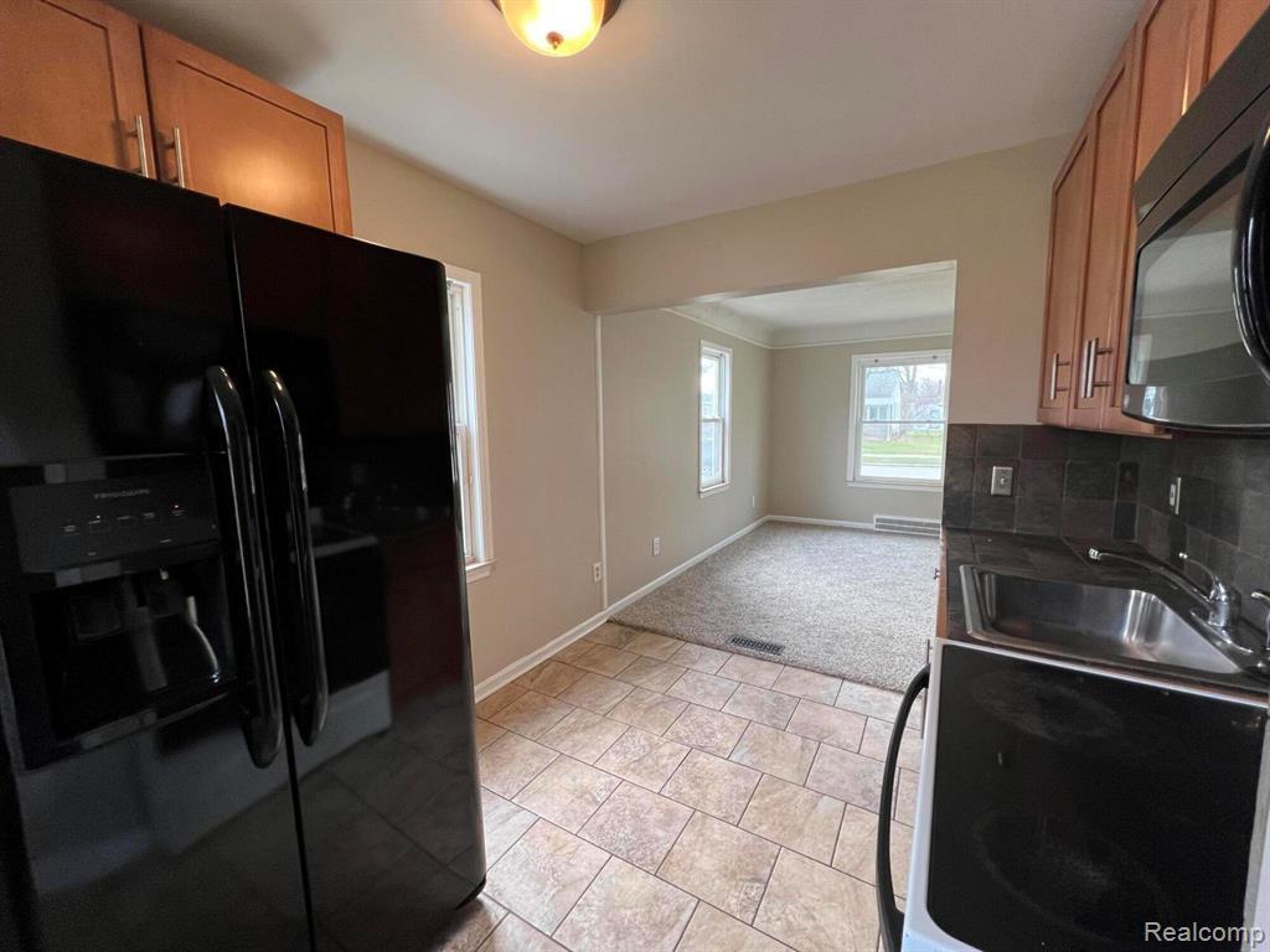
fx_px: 477
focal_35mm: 13
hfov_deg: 106.2
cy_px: 476
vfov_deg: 89.9
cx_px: 635
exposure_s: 1/120
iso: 250
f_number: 1.8
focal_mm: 1.57
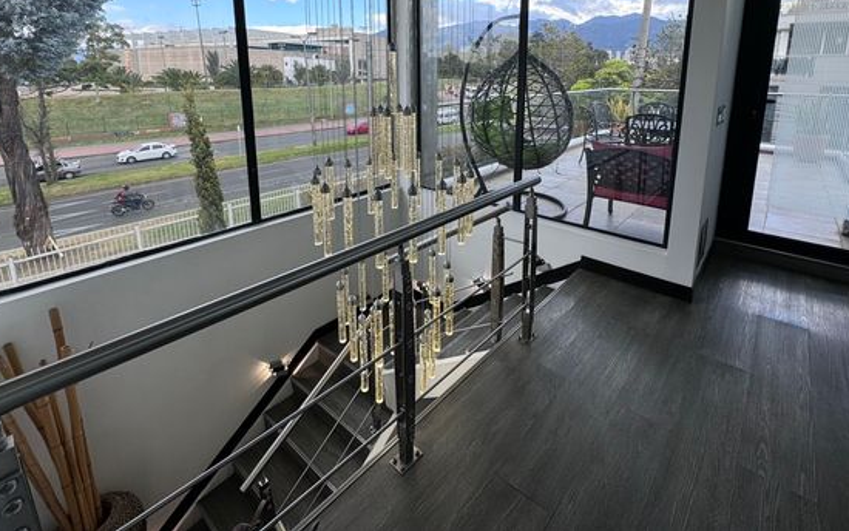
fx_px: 417
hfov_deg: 91.0
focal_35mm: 18
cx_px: 442
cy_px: 147
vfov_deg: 62.1
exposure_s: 1/246
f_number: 2.2
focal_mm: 2.22
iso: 40
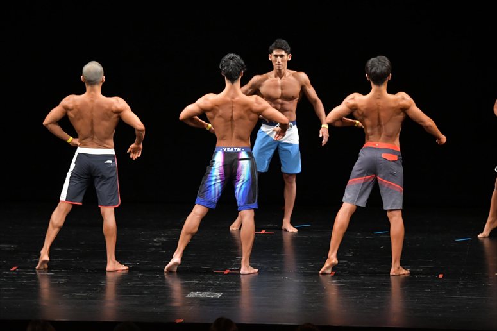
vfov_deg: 6.8
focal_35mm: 202
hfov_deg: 10.2
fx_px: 2787
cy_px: 166
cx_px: 248
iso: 3200
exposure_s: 1/400
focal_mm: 135
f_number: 5.6
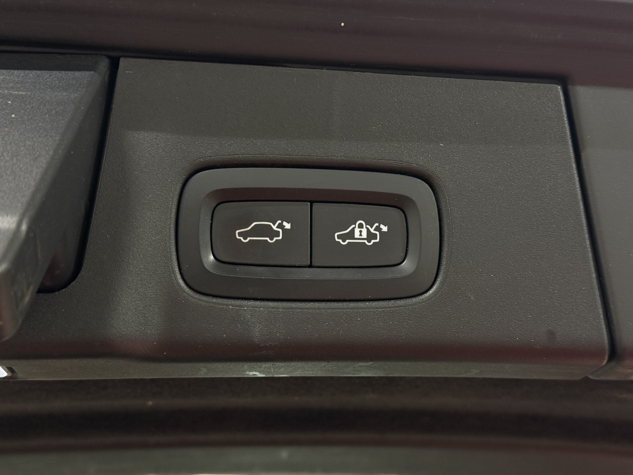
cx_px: 316
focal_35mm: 48
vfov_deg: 30.3
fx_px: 878
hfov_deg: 39.7
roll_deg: +4.0
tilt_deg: +22.7
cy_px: 238
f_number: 1.78
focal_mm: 6.76
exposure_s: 1/61
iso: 200
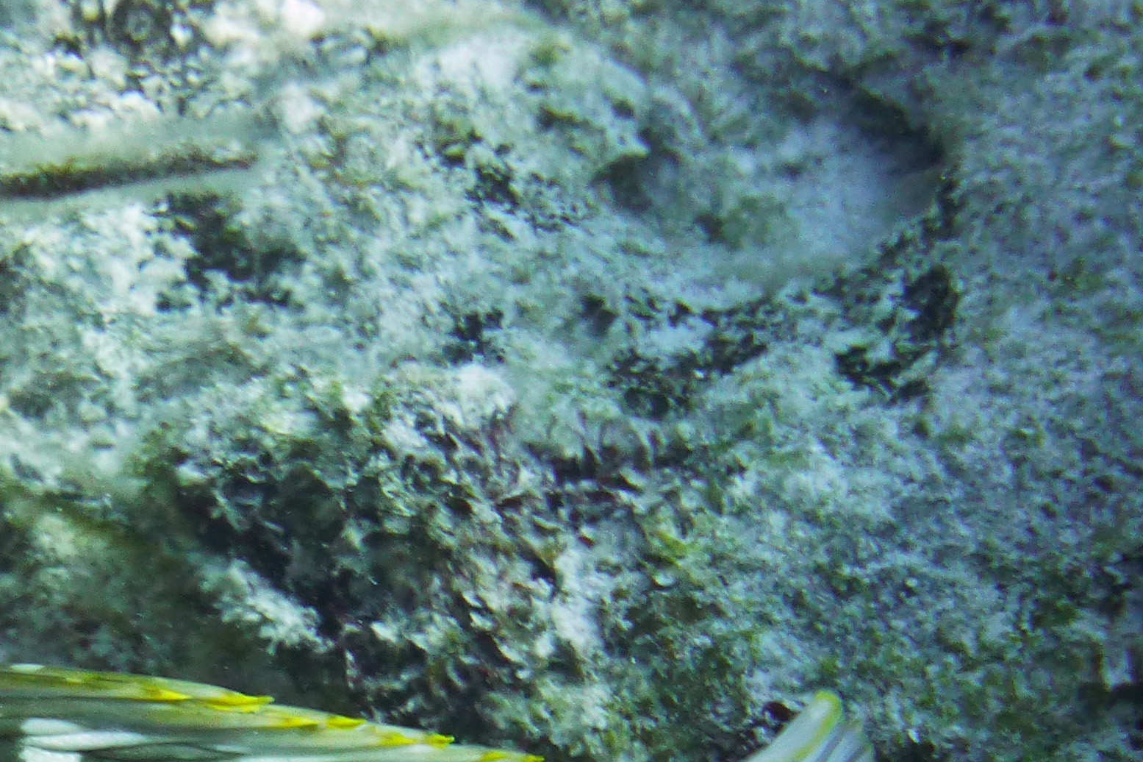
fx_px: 9998
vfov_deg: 4.3
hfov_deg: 6.5
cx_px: 94
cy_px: 1107
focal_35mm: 315
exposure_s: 1/60
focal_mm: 19.4
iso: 100
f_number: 5.3
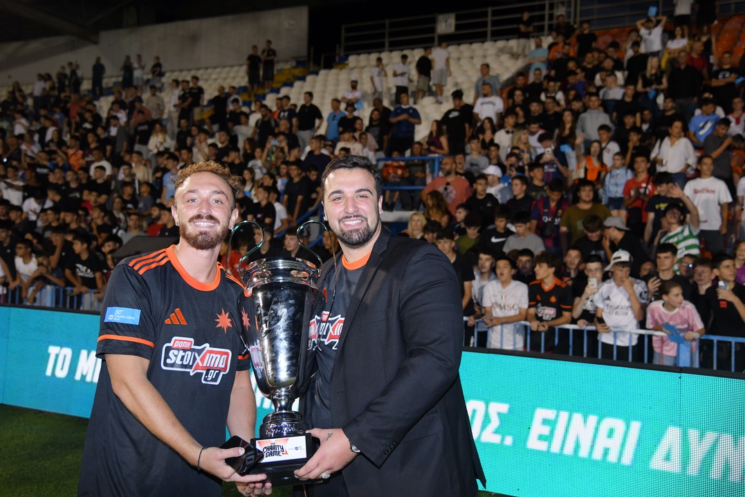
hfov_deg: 49.5
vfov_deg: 34.2
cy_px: 225
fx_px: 807
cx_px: 359
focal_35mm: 39
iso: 1000
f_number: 4
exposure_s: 1/250
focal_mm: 35
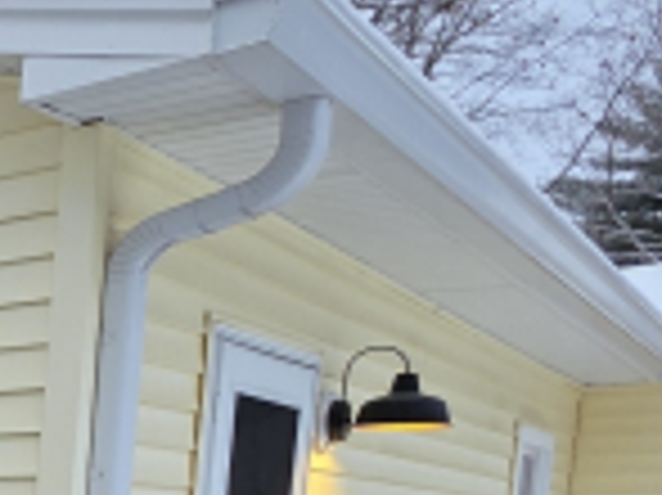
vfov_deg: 22.3
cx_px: -633
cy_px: 639
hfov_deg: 19.6
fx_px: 1127
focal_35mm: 59
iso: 125
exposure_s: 1/120
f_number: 1.9
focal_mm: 2.2
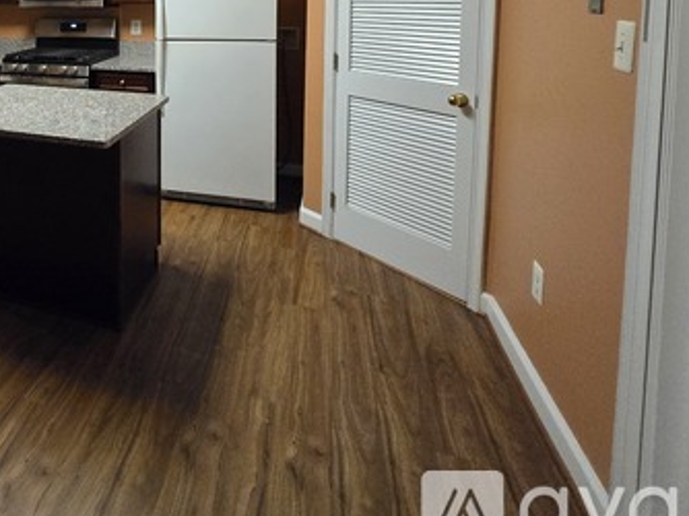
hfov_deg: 57.6
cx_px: 67
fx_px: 517
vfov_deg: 46.9
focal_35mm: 26
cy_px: 37
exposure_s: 1/60
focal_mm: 1.7
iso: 1250
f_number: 2.2
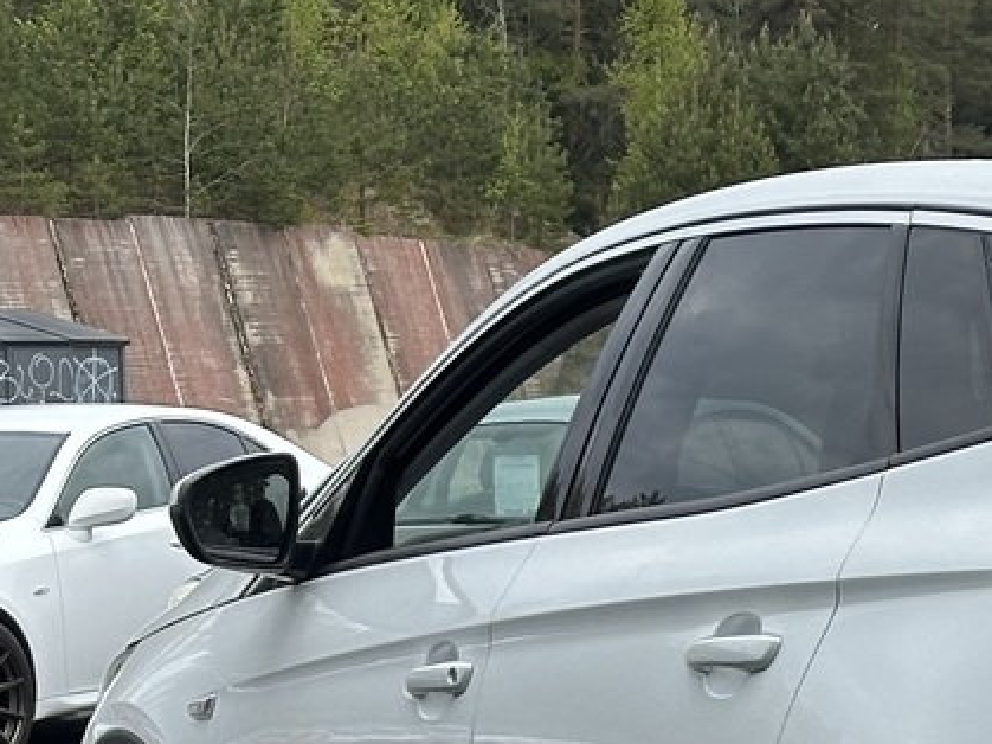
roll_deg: +1.2
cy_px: 626
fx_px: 4727
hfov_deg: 11.6
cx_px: 1319
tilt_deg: -2.3
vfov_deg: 9.0
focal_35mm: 165
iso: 64
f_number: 1.78
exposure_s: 1/1517
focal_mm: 6.86
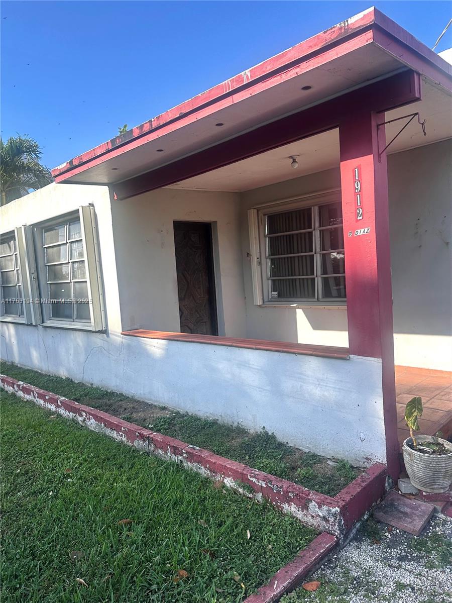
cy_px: 302
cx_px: 226
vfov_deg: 71.6
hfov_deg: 56.8
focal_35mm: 24
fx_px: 418
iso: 80
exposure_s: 1/1916
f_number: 1.78
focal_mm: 6.86
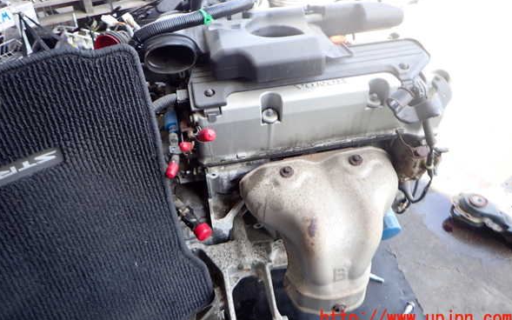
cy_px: 134
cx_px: 256
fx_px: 377
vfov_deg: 45.8
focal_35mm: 27
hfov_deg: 68.4
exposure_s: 1/160
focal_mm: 4.5
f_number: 2
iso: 100
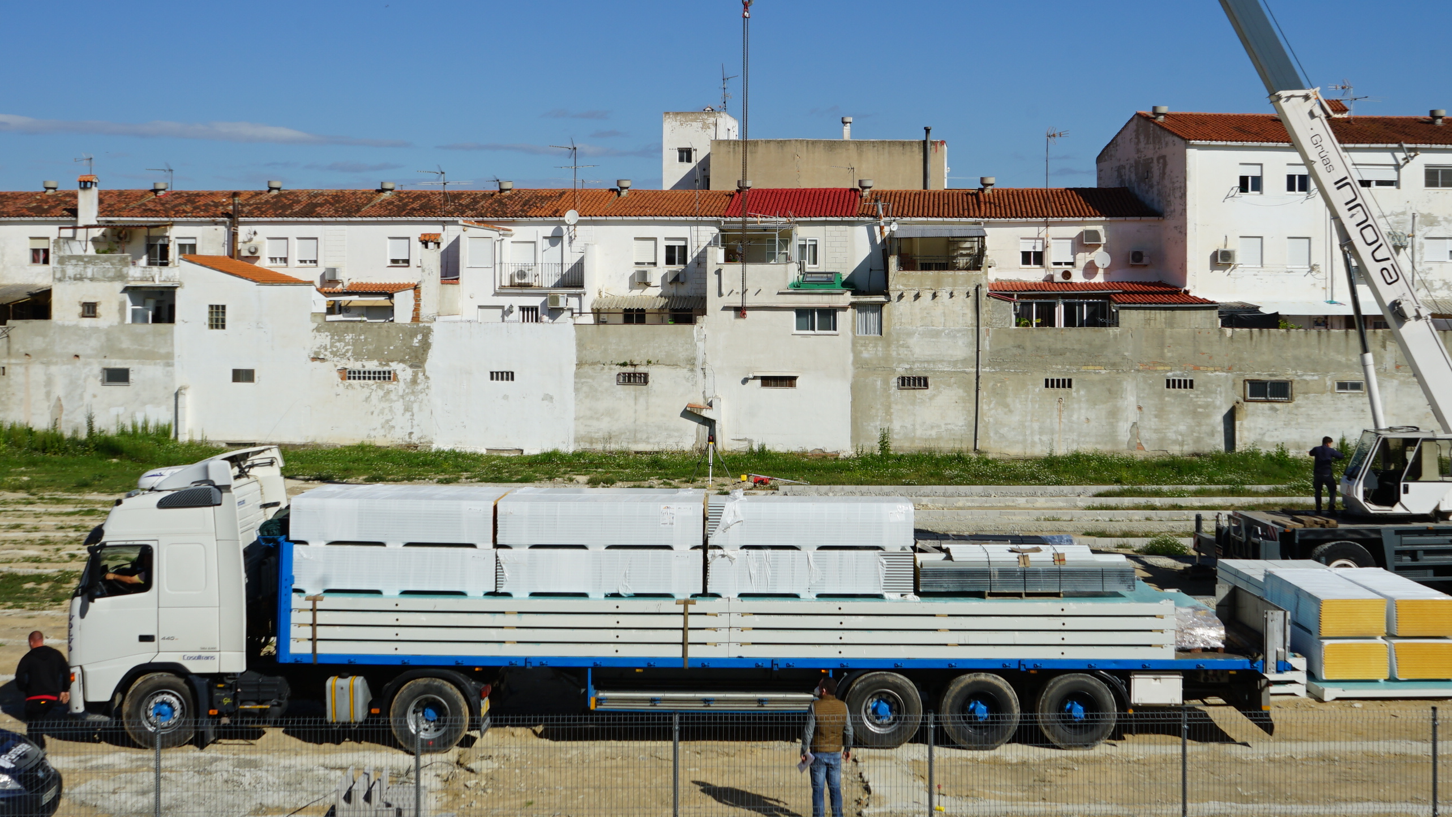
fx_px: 1733
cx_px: 746
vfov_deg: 26.3
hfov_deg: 45.5
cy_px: 245
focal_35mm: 45
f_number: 14
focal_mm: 28
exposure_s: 1/200
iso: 100
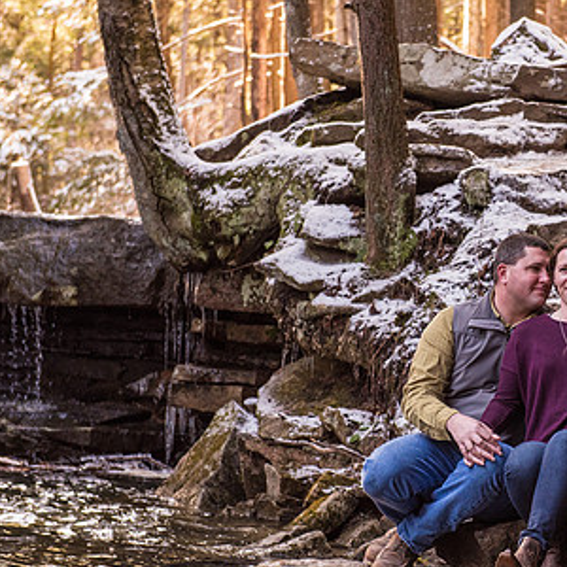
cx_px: 541
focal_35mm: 115
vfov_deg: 15.1
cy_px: 347
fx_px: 2131
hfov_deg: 14.9
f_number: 5
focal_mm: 70
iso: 1600
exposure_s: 1/200
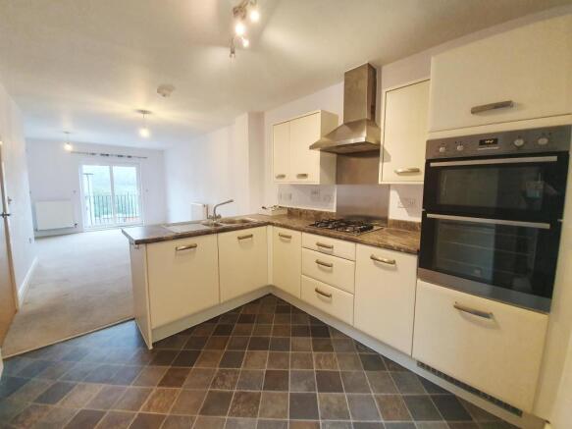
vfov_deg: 89.9
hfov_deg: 106.2
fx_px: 215
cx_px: 286
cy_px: 214
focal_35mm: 13
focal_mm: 1.8
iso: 320
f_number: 2.2
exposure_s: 1/50
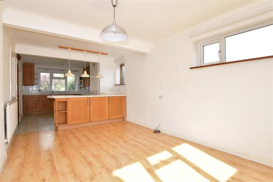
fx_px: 121
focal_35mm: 16
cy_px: 91
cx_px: 136
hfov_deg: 96.8
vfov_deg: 73.7
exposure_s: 1/60
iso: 200
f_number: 6.3
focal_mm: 11
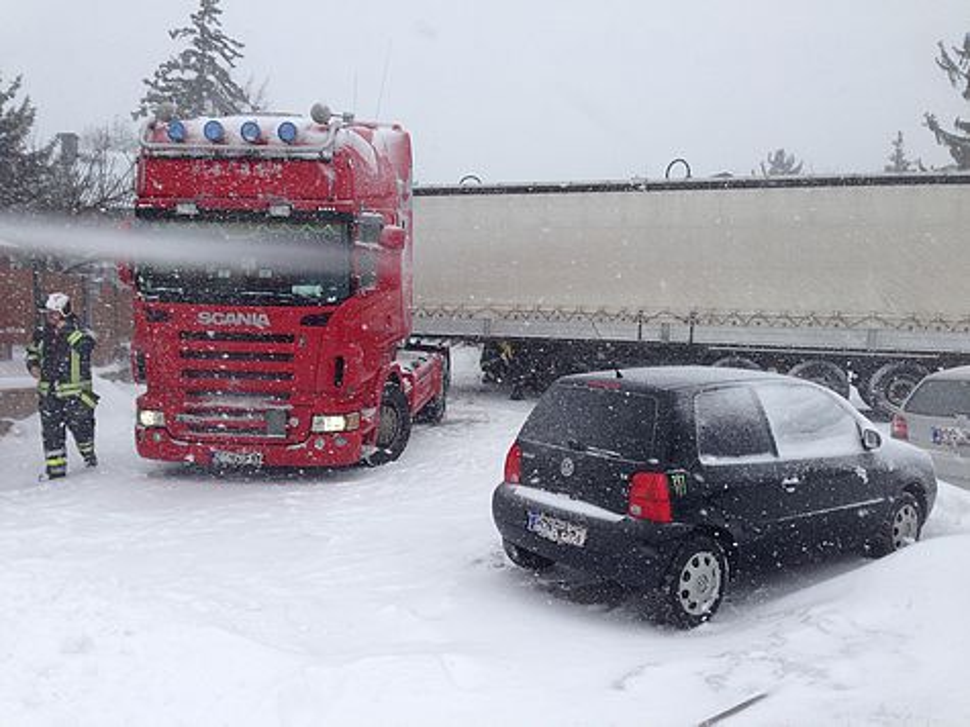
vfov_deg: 42.9
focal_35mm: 33
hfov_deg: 55.4
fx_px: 924
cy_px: 364
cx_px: 485
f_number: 2.4
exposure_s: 1/797
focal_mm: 4.12
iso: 50
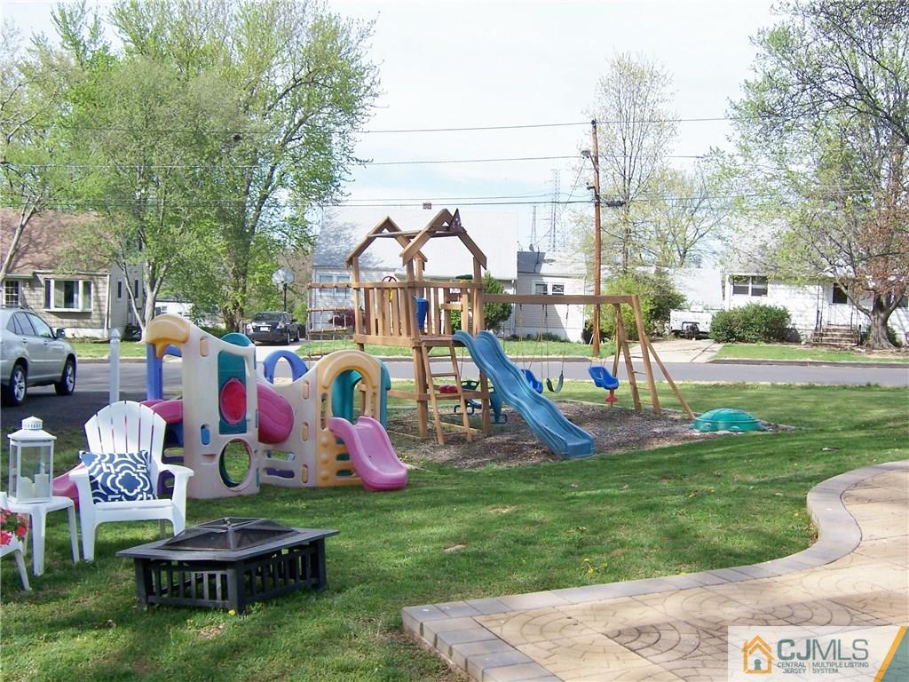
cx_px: 454
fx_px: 1050
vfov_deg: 36.0
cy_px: 341
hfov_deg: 46.8
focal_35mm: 40
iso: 80
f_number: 4
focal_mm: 6.7
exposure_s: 1/500
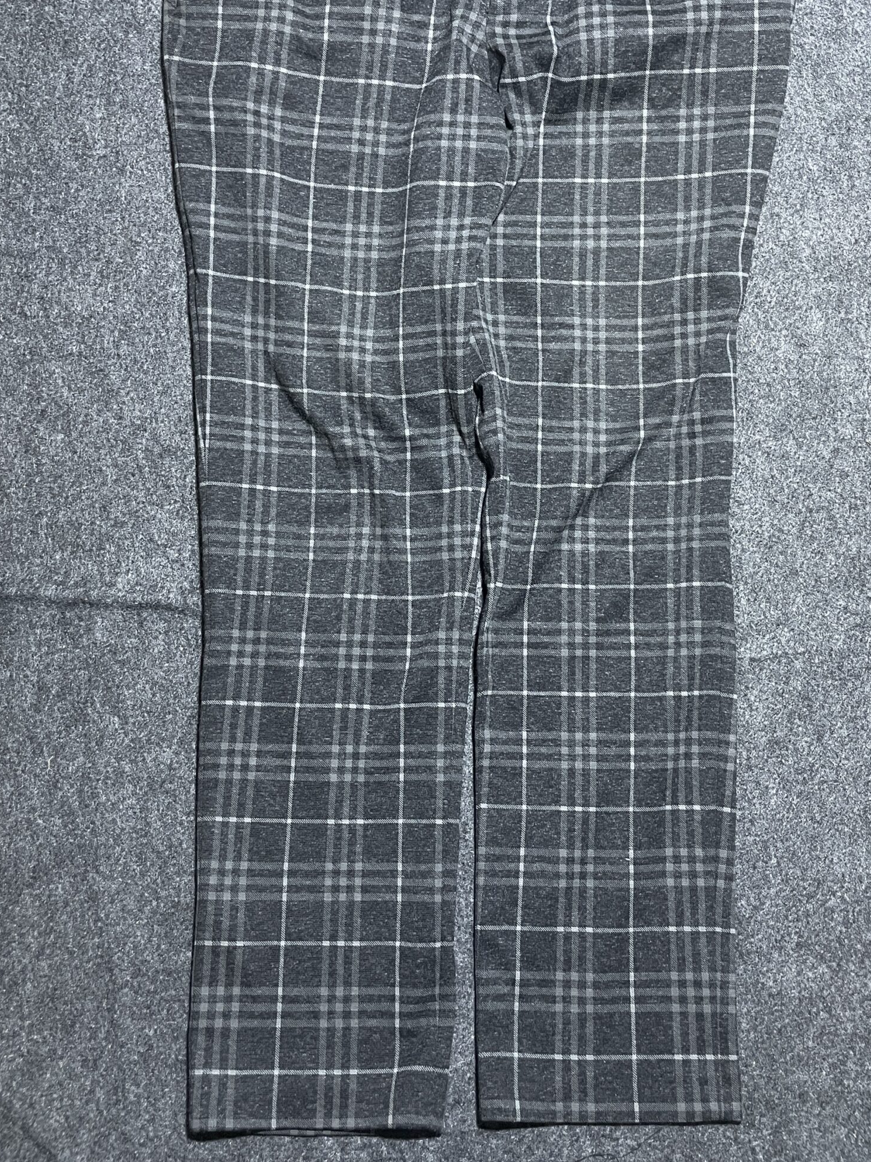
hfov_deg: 41.8
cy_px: 455
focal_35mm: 34
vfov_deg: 53.5
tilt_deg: -55.7
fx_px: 1141
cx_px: 468
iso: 200
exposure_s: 1/50
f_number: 1.6
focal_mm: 4.2
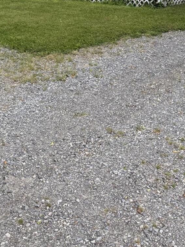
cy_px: -45
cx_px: 125
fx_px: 456
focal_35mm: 64
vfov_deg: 27.0
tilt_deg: +2.1
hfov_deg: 22.8
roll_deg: -0.4
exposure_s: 1/765
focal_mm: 6.76
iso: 100
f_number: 1.78
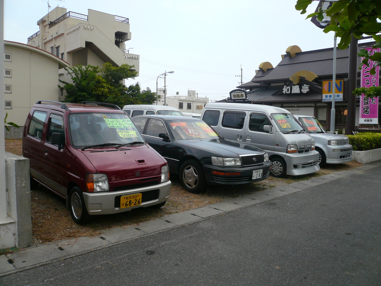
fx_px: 308
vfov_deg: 49.7
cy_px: 143
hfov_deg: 63.4
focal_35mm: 28
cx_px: 190
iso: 100
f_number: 2.8
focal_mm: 4.6
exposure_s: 1/640
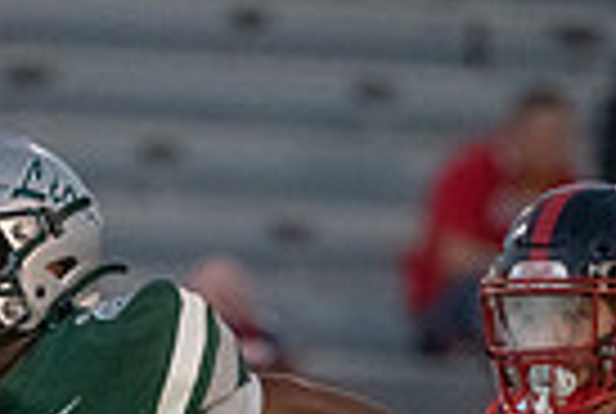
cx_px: 215
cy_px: 694
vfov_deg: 0.7
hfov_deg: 1.1
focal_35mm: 1845
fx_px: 31639
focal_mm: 400
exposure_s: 1/1250
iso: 12800
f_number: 5.6
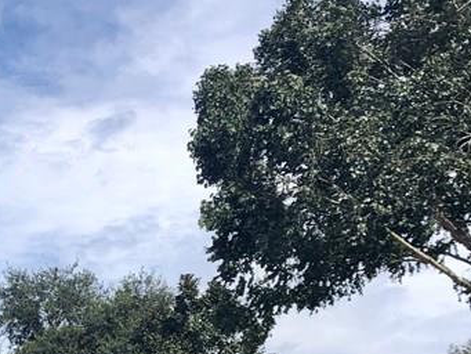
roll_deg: +2.1
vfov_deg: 16.7
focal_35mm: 84
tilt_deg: +5.0
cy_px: 441
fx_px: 1143
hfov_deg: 22.3
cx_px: -7
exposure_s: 1/2404
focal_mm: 4
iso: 20
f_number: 1.8
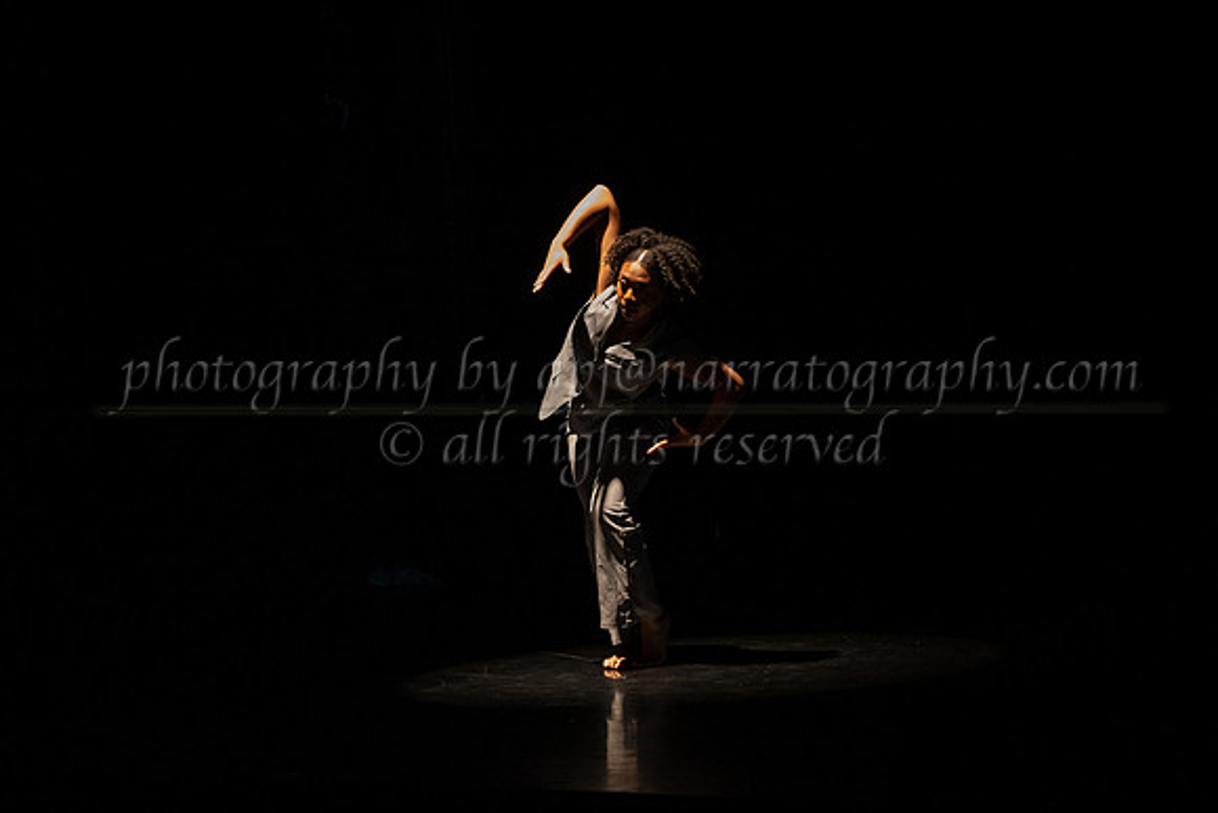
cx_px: 613
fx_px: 2860
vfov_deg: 16.2
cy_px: 408
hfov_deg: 24.0
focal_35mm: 85
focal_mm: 69
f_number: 4
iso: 6400
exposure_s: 1/400
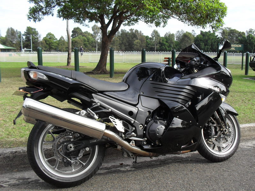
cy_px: 96
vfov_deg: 40.7
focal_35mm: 35
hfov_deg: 52.6
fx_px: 258
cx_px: 128
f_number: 3.2
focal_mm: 6.3
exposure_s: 1/500
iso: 100
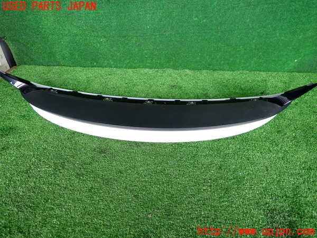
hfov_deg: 69.4
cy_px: 119
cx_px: 158
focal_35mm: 25
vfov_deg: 54.9
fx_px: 229
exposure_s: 1/100
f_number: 2
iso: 200
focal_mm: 4.5
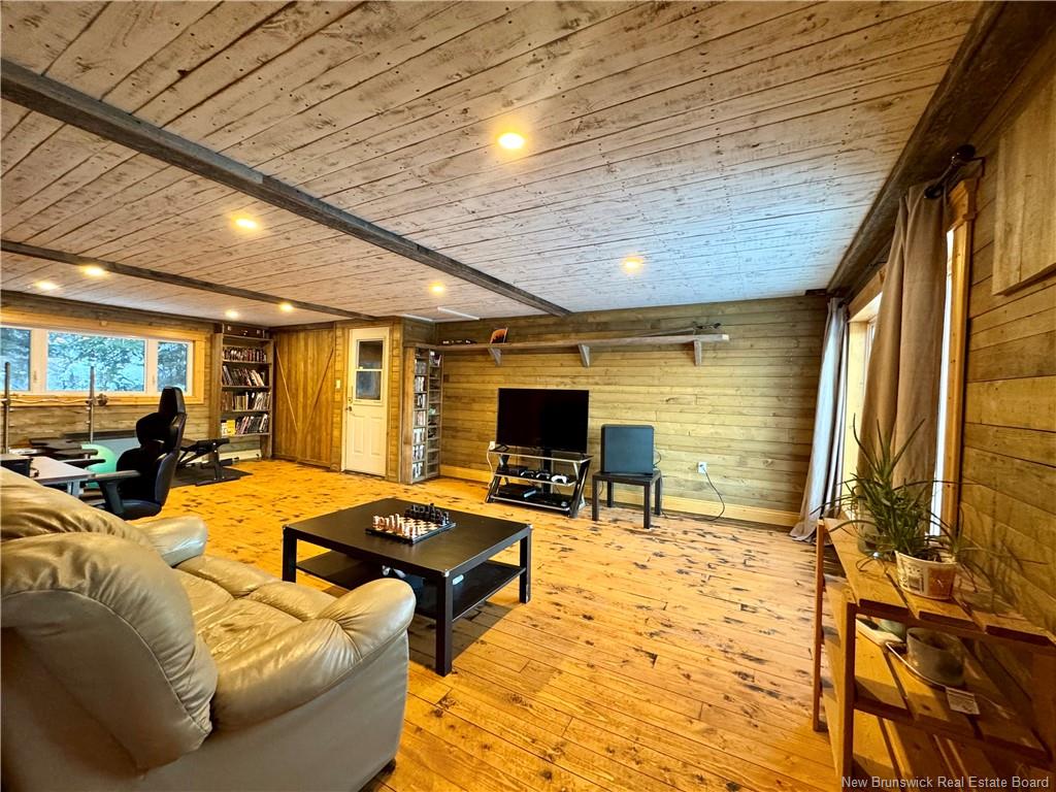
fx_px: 427
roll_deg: -1.4
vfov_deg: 85.7
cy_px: 396
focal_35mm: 14
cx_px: 528
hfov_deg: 102.1
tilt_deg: -0.3
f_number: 2.2
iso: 400
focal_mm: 2.22
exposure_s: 1/60
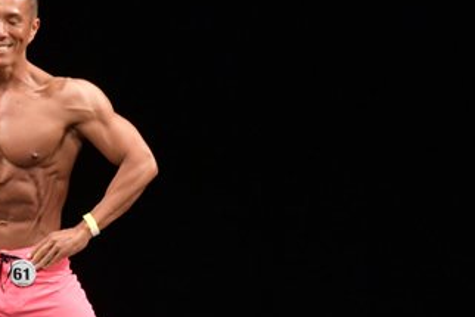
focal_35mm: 649
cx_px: 54
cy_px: 268
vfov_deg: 2.1
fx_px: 8567
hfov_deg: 3.2
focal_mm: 180
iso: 3200
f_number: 5.6
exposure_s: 1/400
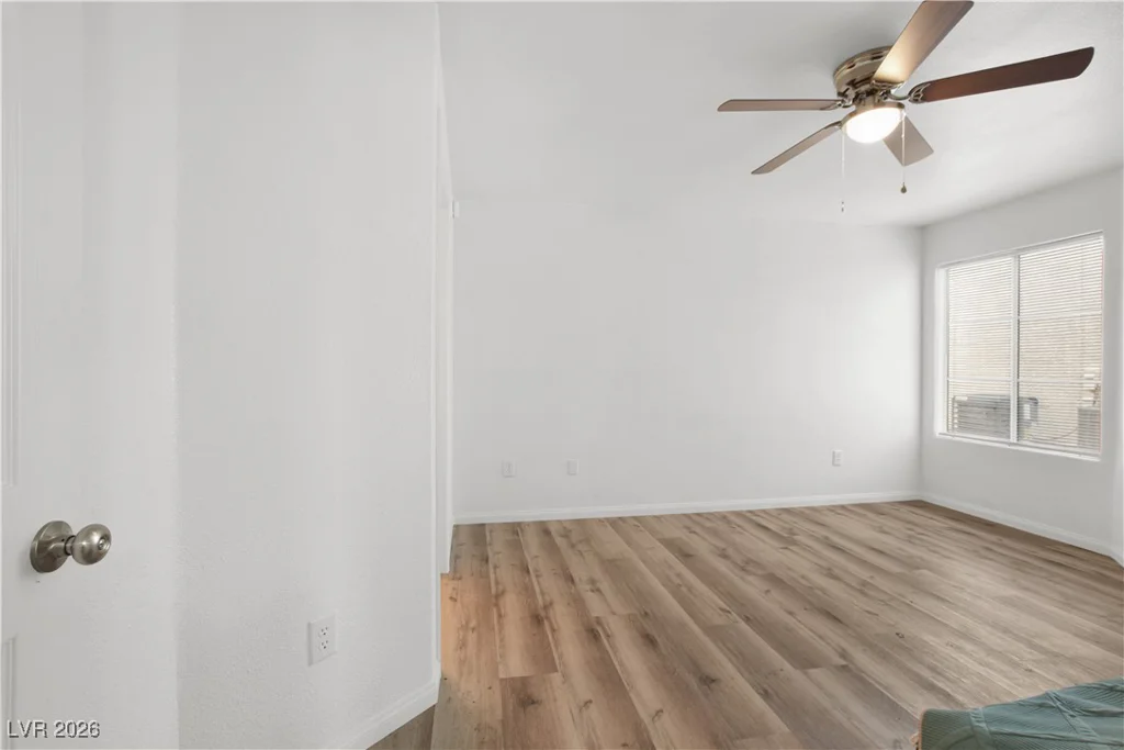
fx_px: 468
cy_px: 375
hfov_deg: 100.4
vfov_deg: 77.3
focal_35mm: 15
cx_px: 562
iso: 400
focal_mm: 10
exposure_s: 1/6
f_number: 8
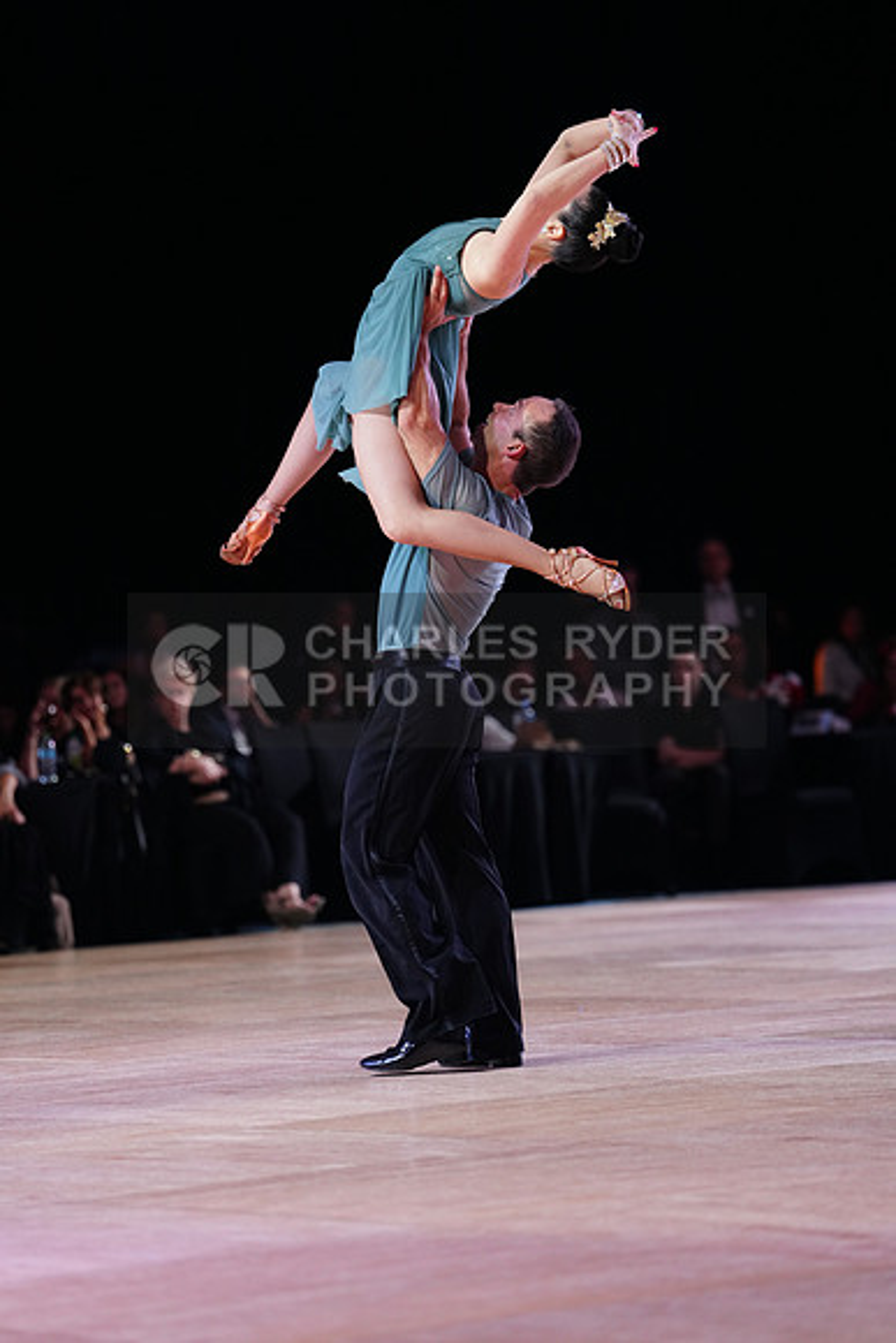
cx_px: 448
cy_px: 672
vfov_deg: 14.3
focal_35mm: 143
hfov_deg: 9.6
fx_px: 5335
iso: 2000
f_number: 2.8
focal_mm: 143
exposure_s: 1/400
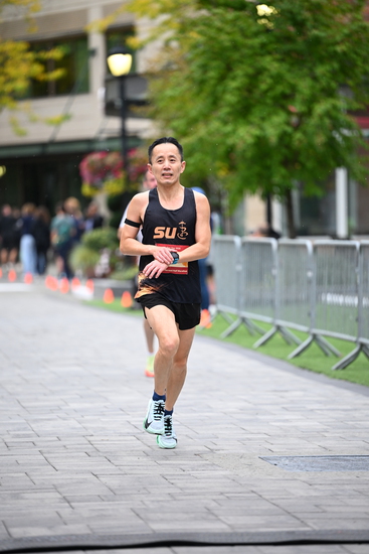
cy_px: 277
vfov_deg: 11.7
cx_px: 184
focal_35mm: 175
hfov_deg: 7.9
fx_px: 2689
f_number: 2.8
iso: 1250
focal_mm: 175
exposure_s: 1/1250
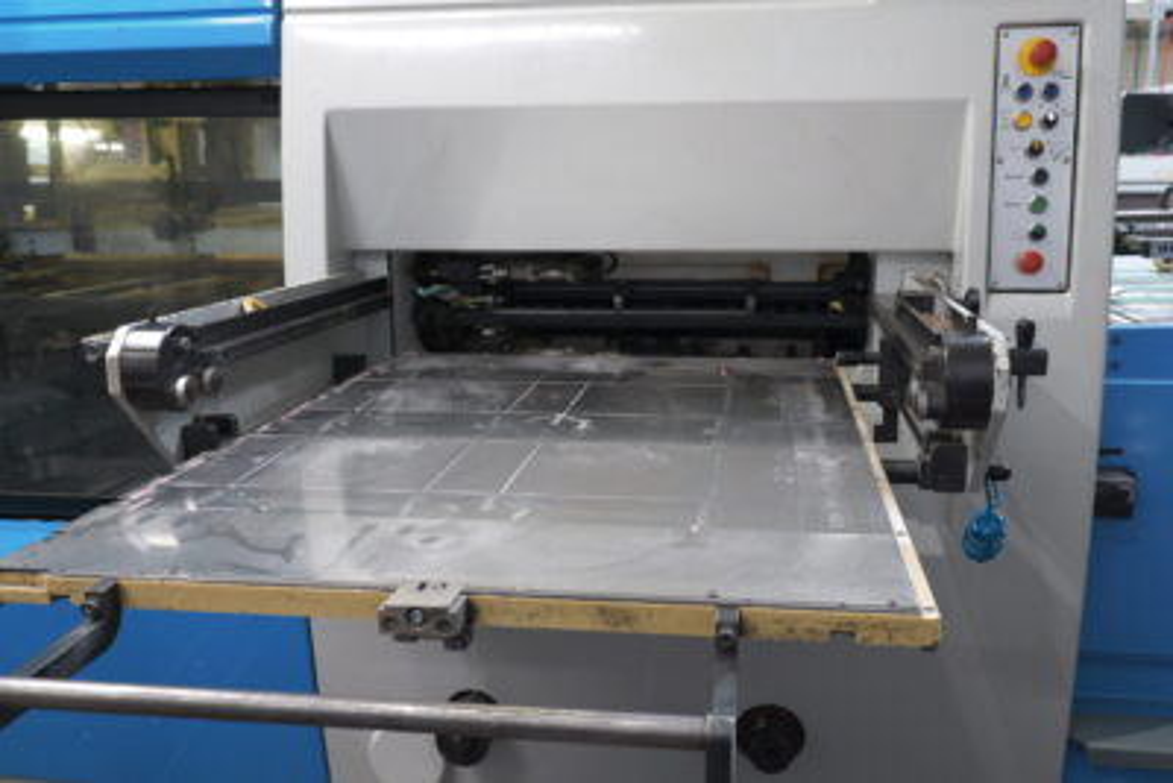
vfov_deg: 37.9
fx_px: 1141
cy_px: 392
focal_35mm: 35
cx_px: 586
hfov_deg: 54.4
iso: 3200
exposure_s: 1/100
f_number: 8
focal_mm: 35
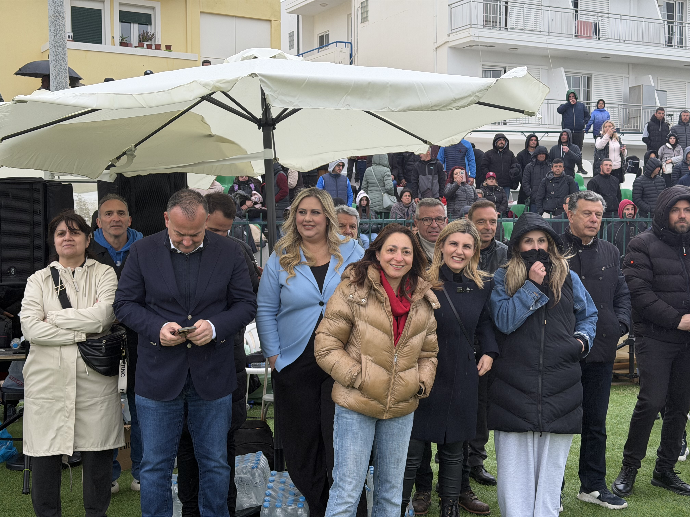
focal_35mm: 48
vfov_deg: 30.3
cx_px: 345
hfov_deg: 39.7
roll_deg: -0.7
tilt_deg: -1.9
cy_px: 258
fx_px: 957
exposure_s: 1/121
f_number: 1.78
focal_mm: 6.76
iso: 80
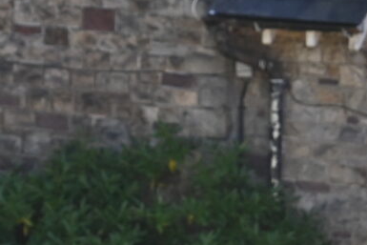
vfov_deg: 2.7
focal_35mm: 499
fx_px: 5089
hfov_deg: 4.0
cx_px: -732
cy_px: -449
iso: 200
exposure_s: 1/250
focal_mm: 50
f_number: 5.6
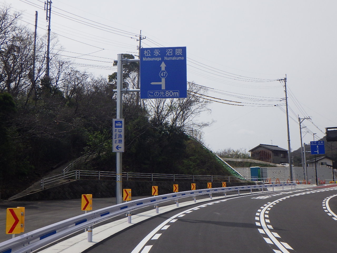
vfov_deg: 34.3
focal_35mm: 42
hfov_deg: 44.8
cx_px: 168
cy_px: 126
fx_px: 409
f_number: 5
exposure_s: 1/2500
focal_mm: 7.5
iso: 250
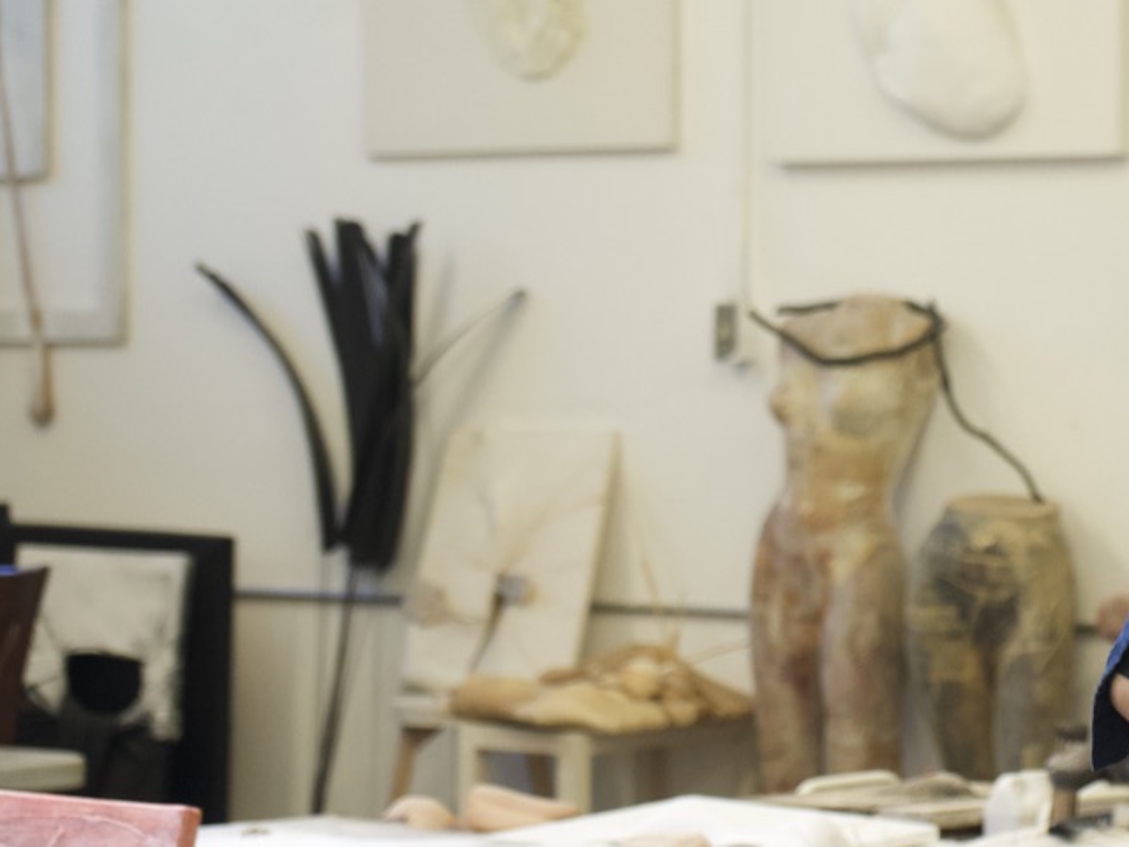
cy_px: 420
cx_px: 1208
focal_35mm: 137
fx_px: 4468
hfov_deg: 14.1
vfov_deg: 10.8
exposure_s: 1/160
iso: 2000
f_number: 5
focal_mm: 57
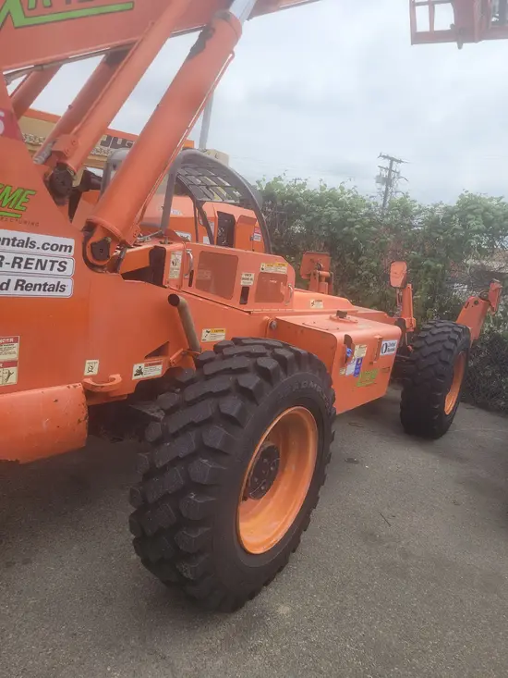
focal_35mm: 26
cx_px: 254
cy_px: 339
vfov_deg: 67.3
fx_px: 509
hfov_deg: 53.1
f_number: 1.8
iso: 40
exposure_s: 1/2503
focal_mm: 5.4
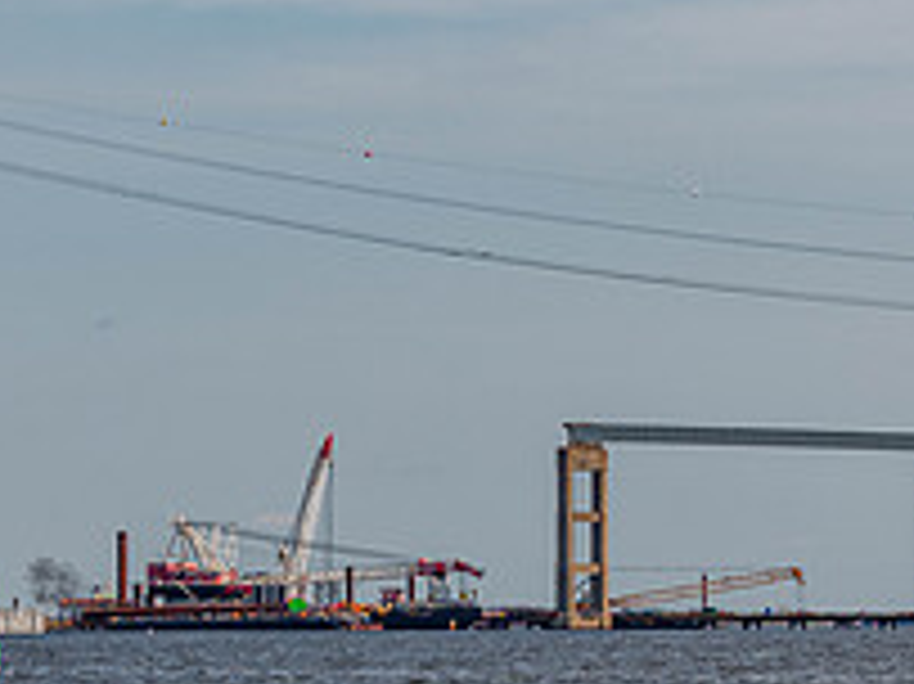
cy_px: 675
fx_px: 9078
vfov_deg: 4.3
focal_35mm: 344
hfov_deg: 5.8
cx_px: 491
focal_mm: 122
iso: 64
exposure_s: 1/320
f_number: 8
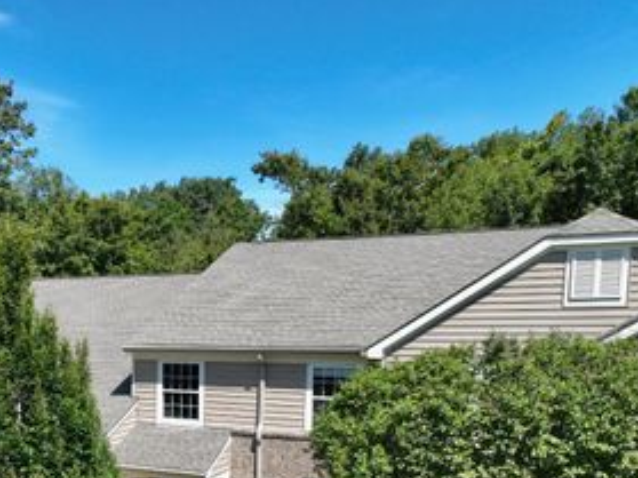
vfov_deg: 32.1
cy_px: 423
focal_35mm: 43
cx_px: 94
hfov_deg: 41.2
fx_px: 792
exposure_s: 1/1250
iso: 100
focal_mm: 12.29
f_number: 2.8
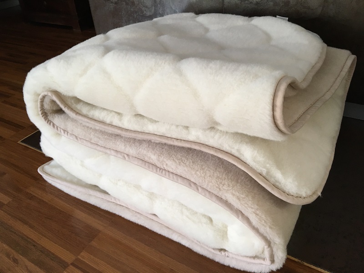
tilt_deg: -34.3
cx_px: 182
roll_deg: +5.0
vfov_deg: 48.2
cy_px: 136
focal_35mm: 29
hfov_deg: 61.7
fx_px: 305
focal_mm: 4.15
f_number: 2.2
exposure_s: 1/33
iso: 125
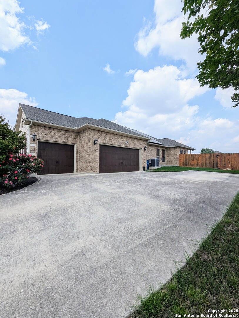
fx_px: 119
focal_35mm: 13
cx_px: 120
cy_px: 159
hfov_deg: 90.1
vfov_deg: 106.1
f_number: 2.2
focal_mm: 1.95
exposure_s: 1/1818
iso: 48
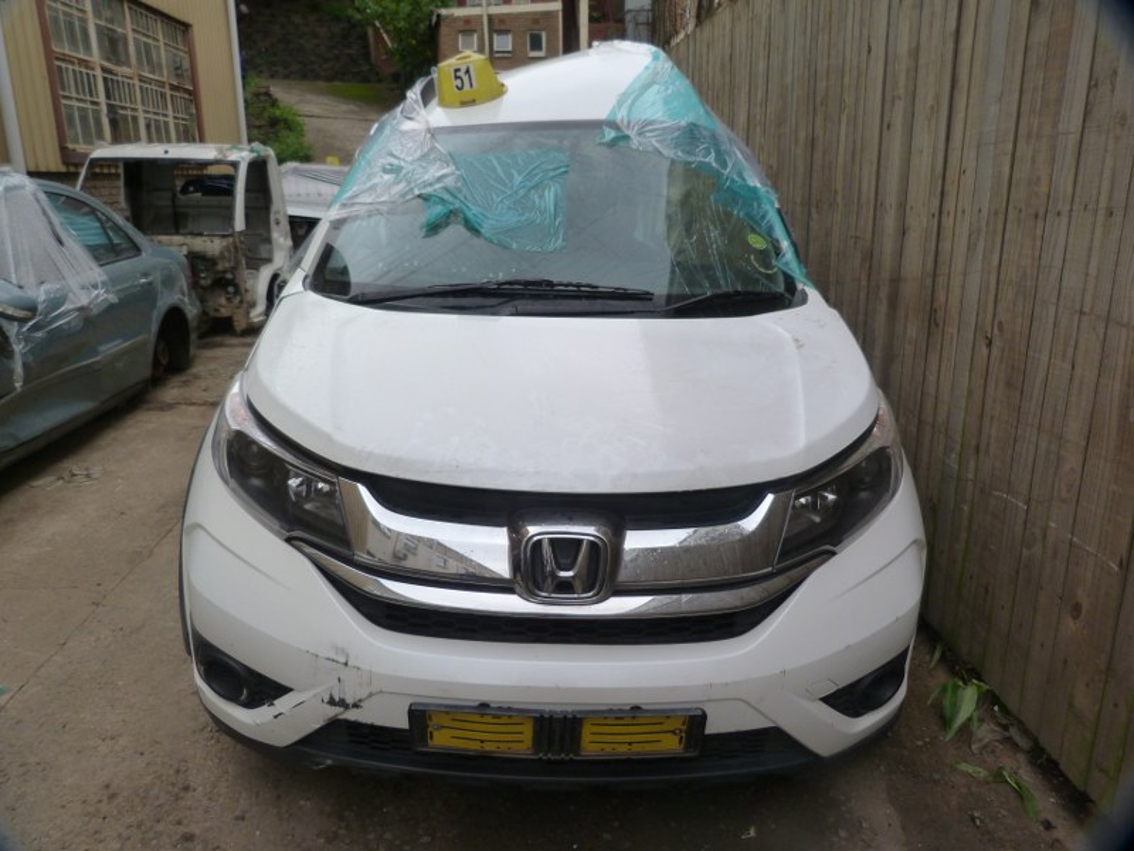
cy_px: 426
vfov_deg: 54.9
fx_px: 819
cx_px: 567
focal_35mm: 25
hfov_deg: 69.4
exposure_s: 1/100
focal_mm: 4.5
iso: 125
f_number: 2.8
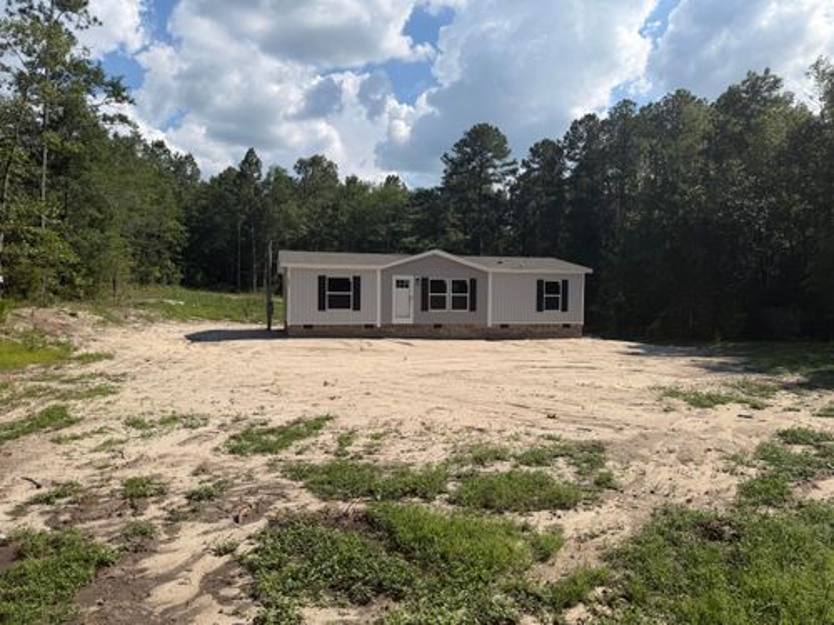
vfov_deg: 56.8
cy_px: 312
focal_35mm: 24
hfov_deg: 71.6
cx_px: 417
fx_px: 578
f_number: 1.78
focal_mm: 6.76
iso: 80
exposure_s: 1/6173
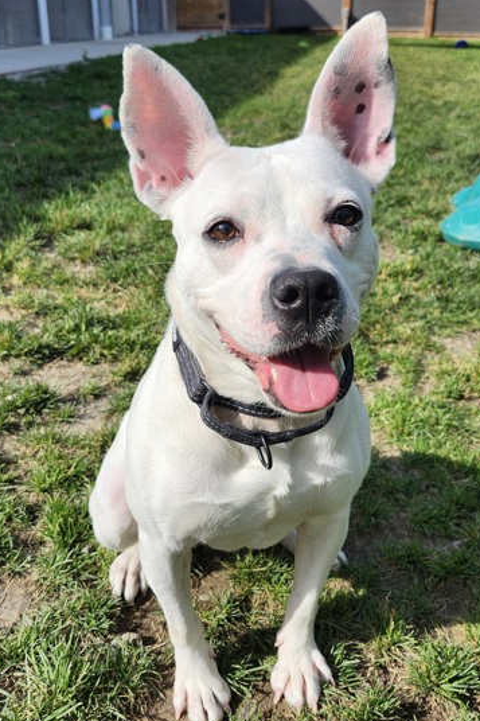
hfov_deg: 51.2
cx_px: 265
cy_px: 363
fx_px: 500
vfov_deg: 71.5
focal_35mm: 25
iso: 25
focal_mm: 5.54
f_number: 1.8
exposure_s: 1/1667
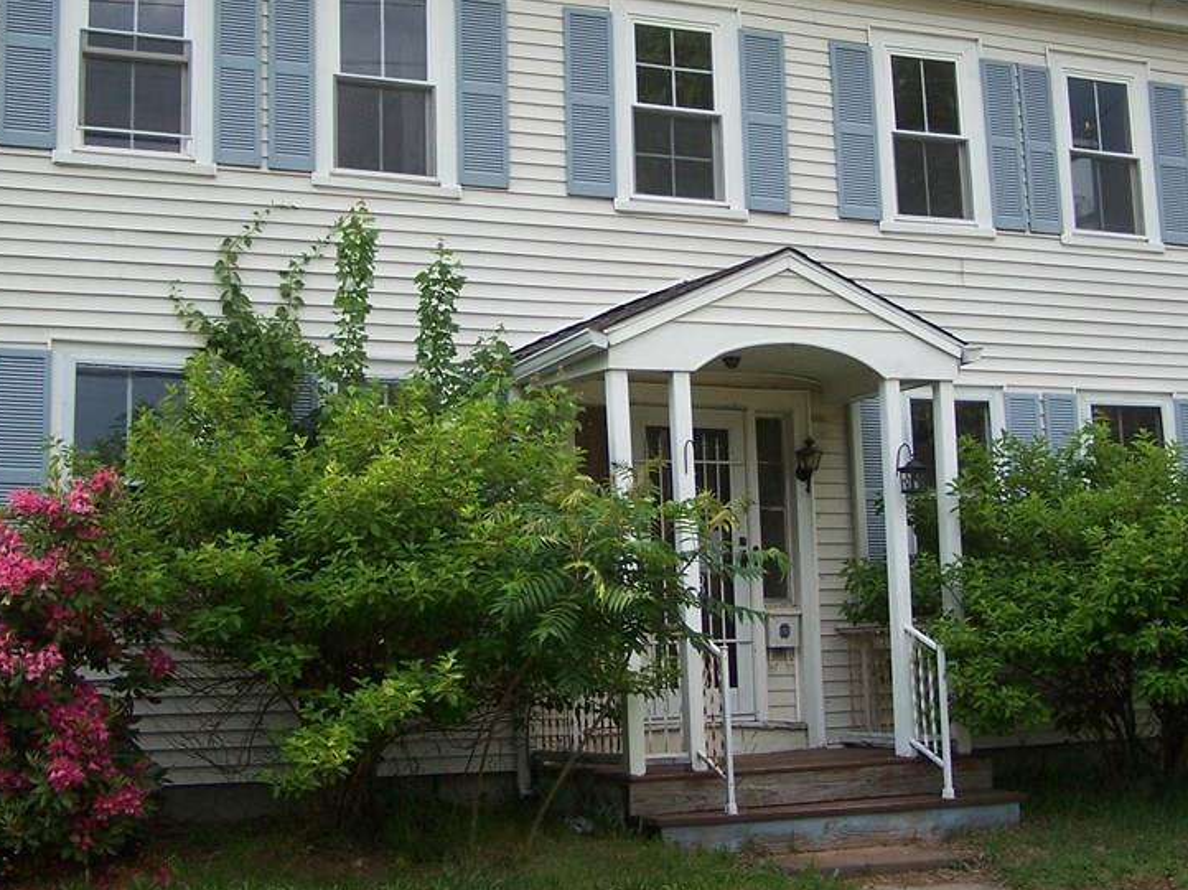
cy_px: 341
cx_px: 610
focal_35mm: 54
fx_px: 1852
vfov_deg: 26.9
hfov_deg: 35.6
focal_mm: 6.3
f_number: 2.8
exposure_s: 1/350
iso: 80
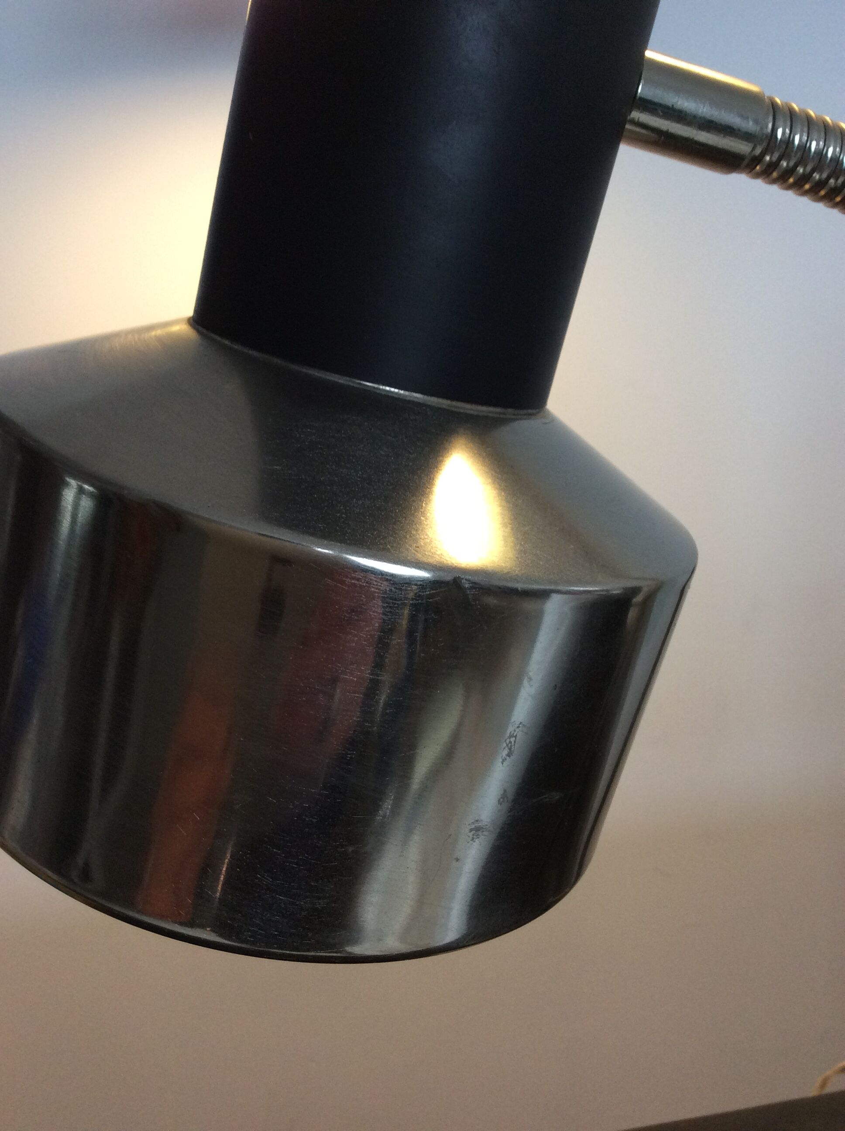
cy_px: 566
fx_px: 1044
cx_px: 422
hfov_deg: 44.1
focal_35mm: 32
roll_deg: +5.2
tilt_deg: -13.7
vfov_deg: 56.9
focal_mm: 3.3
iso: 80
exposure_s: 1/25
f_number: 2.4
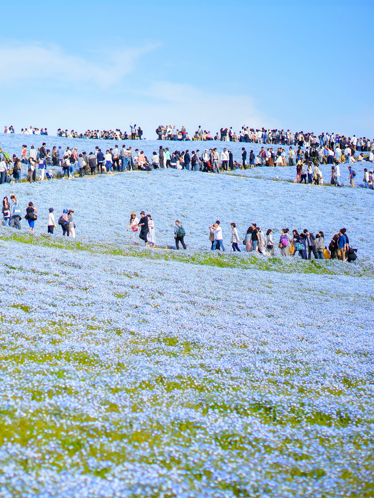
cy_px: 249
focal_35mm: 109
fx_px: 1570
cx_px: 69
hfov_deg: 13.5
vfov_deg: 18.0
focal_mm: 50
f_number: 1.8
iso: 100
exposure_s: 1/4000
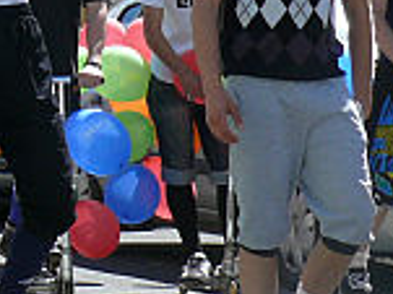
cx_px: -23
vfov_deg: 6.2
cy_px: -10
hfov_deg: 8.2
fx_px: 2711
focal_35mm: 239
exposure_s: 1/320
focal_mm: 11.7
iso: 100
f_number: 5.6
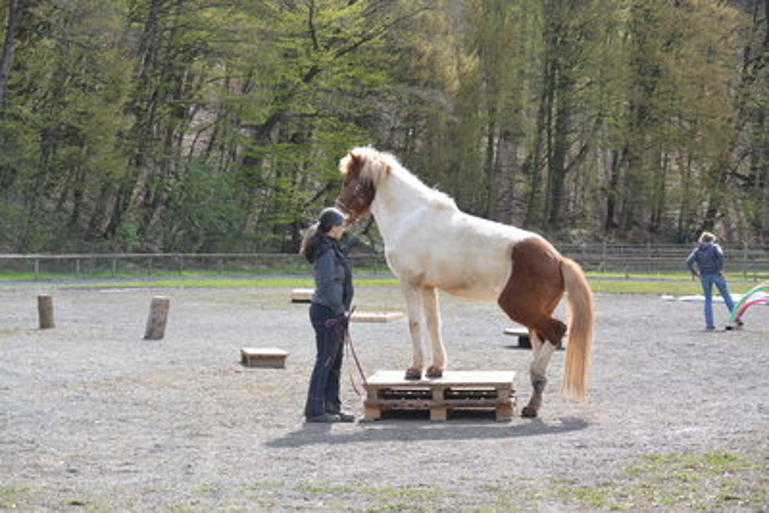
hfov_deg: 25.1
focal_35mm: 81
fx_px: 1731
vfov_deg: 16.9
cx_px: 384
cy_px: 256
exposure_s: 1/500
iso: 160
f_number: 4
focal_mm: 30
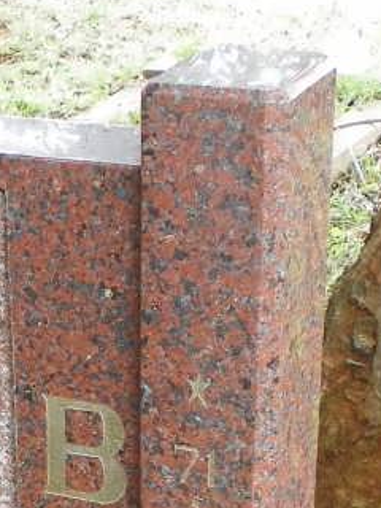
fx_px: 1981
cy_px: 541
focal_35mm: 135
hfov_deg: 10.7
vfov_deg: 14.3
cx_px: -143
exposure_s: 1/40
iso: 64
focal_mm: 6.4
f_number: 3.2
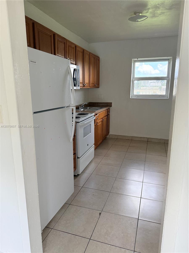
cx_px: 94
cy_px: 126
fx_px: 175
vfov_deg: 71.6
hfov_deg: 56.8
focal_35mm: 24
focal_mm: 6.76
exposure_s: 1/177
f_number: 1.78
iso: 200
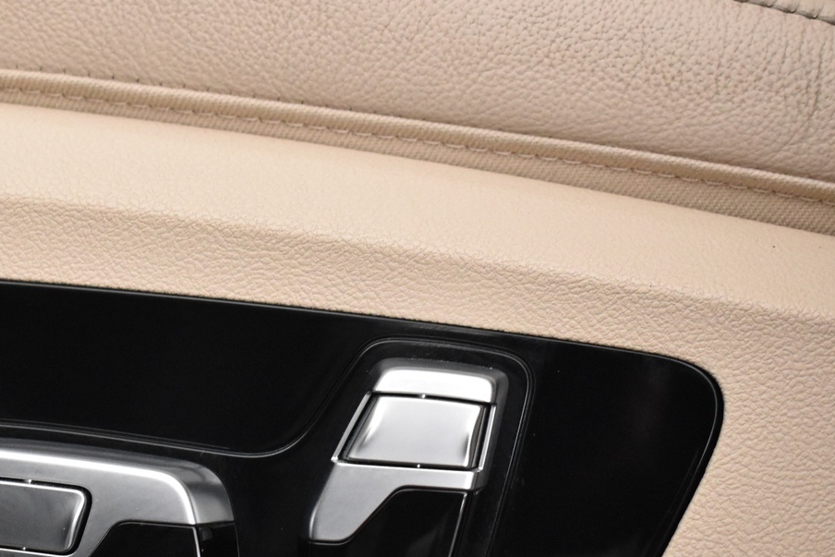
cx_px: 144
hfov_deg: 23.2
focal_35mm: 86
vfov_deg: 15.8
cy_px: 423
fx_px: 1995
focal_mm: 32
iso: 3200
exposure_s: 1/30
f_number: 4.5
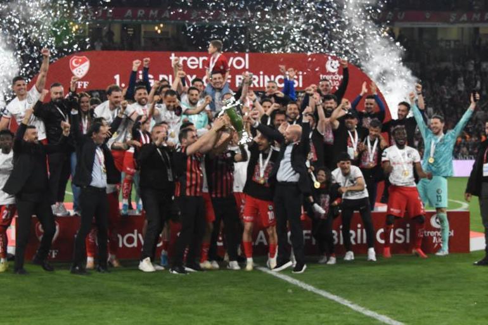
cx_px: 244
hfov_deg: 20.9
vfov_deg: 14.0
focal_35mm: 98
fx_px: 1321
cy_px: 162
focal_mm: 65
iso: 3200
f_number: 10
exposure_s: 1/160
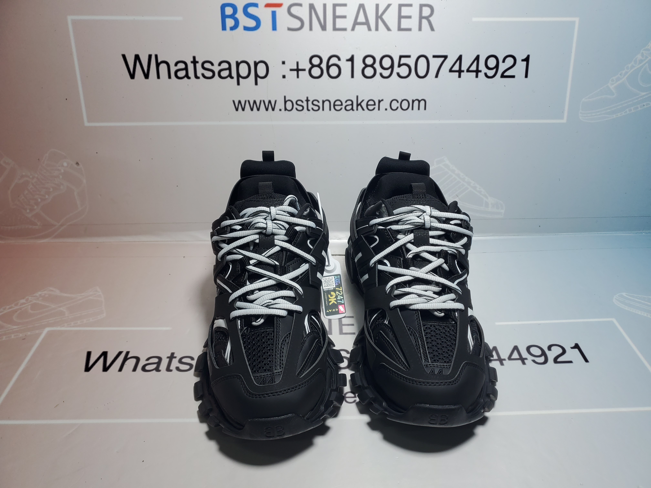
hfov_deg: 67.3
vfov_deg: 53.1
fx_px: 489
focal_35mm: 26
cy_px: 244
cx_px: 326
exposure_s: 1/553
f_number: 1.5
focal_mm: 4.3
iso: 50
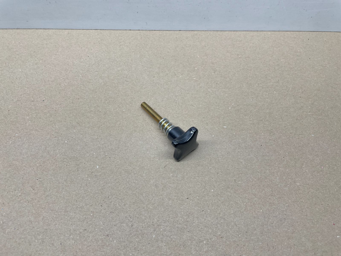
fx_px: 256
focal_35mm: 26
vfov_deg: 53.1
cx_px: 170
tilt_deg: -56.8
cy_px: 128
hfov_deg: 67.3
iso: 40
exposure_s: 1/100
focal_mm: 4.2
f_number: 1.6
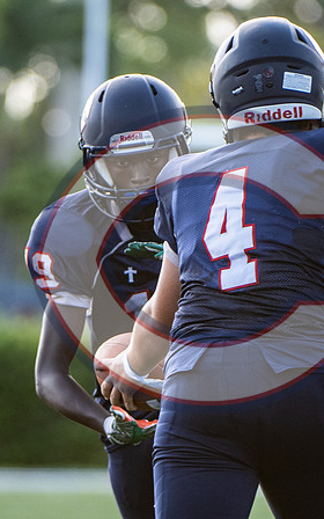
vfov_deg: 2.4
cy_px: 383
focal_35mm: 872
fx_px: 12320
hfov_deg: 1.5
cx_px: 80
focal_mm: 280
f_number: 4
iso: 560
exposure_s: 1/1000
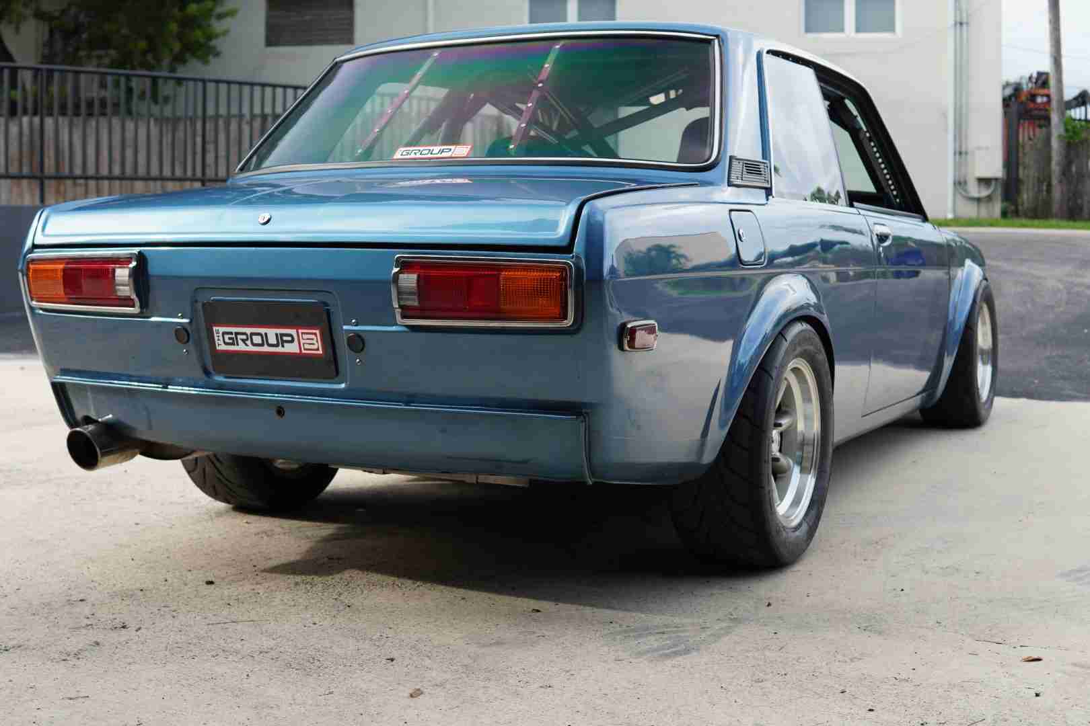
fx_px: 1362
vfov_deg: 29.9
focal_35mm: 45
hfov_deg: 43.6
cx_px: 545
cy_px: 363
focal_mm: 30
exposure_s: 1/160
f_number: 4
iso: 125
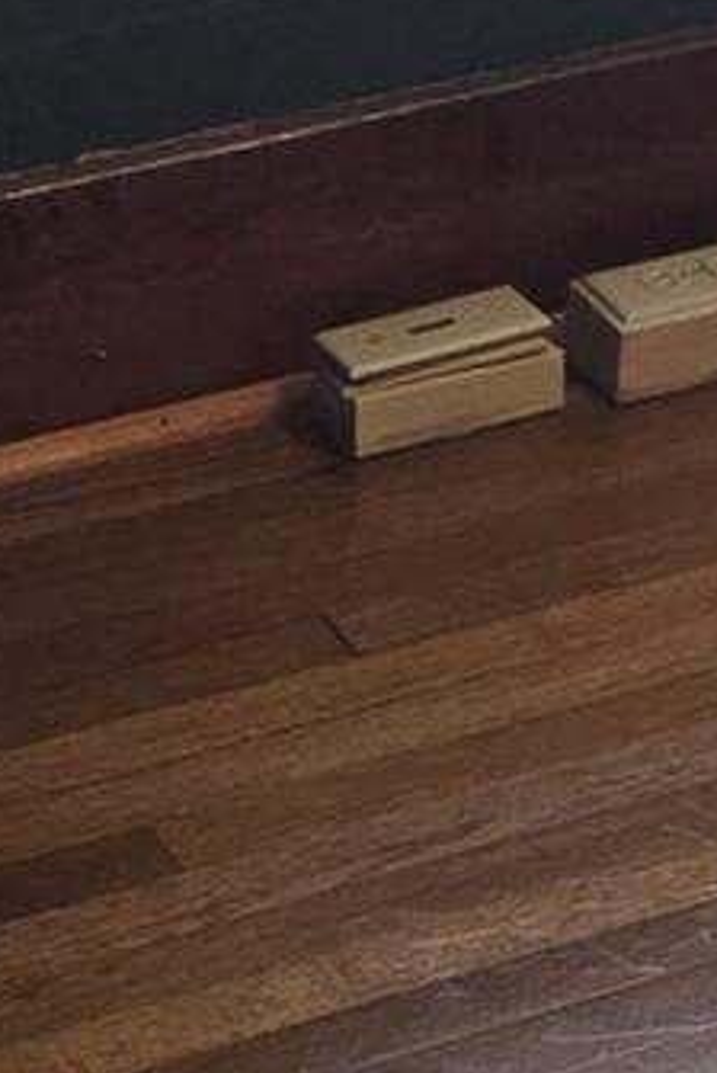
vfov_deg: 8.5
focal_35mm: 214
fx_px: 6380
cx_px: 2730
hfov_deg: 5.7
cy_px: -1723
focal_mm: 6.3
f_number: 1.7
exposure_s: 1/120
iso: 100
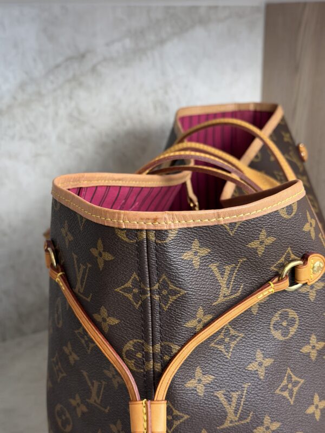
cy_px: 216
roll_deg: +0.2
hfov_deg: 30.3
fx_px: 601
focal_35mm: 48
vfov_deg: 39.7
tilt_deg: -17.5
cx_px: 162
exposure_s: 1/120
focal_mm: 6.76
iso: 125
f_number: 1.78
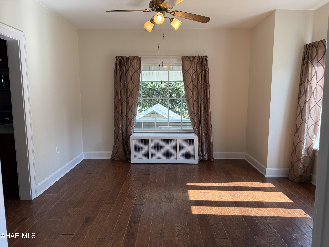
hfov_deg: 71.6
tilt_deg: -6.3
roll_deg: +0.3
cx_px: 164
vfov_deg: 56.8
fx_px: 228
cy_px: 124
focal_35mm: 24
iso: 125
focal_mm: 6.76
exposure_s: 1/236
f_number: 1.78
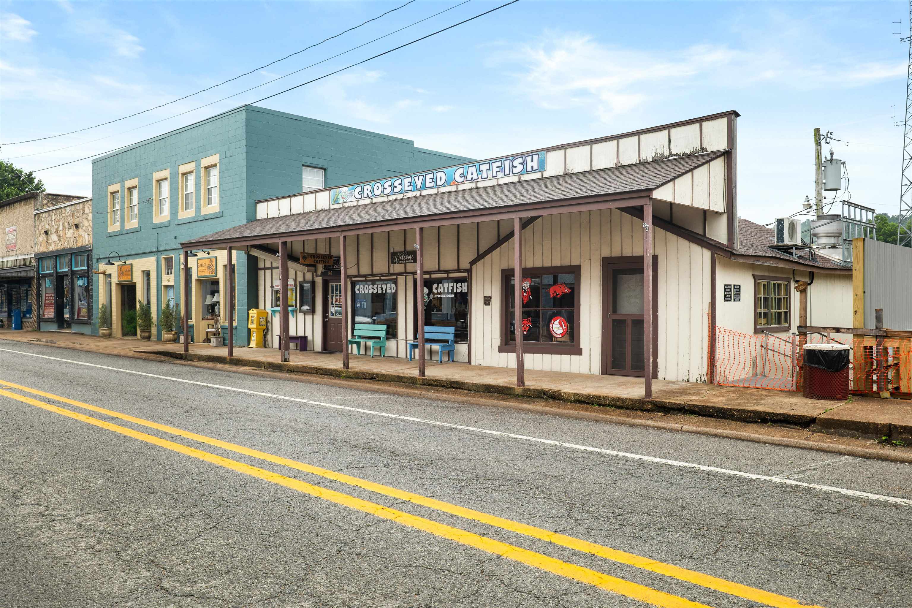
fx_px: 735
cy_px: 304
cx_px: 456
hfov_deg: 63.7
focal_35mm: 29
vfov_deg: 45.0
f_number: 5.6
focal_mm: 29
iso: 320
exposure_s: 1/80
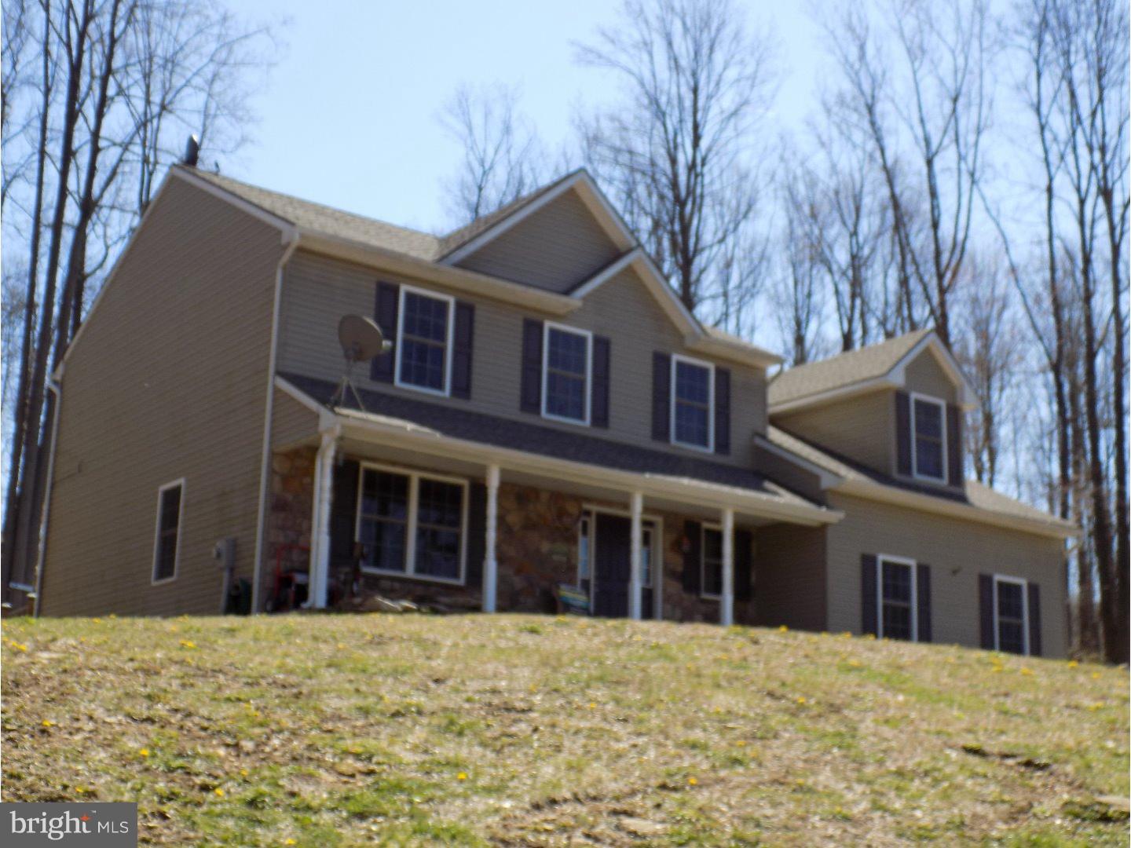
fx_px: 1503
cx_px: 566
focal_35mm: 46
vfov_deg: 31.5
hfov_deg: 41.2
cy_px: 424
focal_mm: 8.1
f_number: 3.7
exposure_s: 1/400
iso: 80
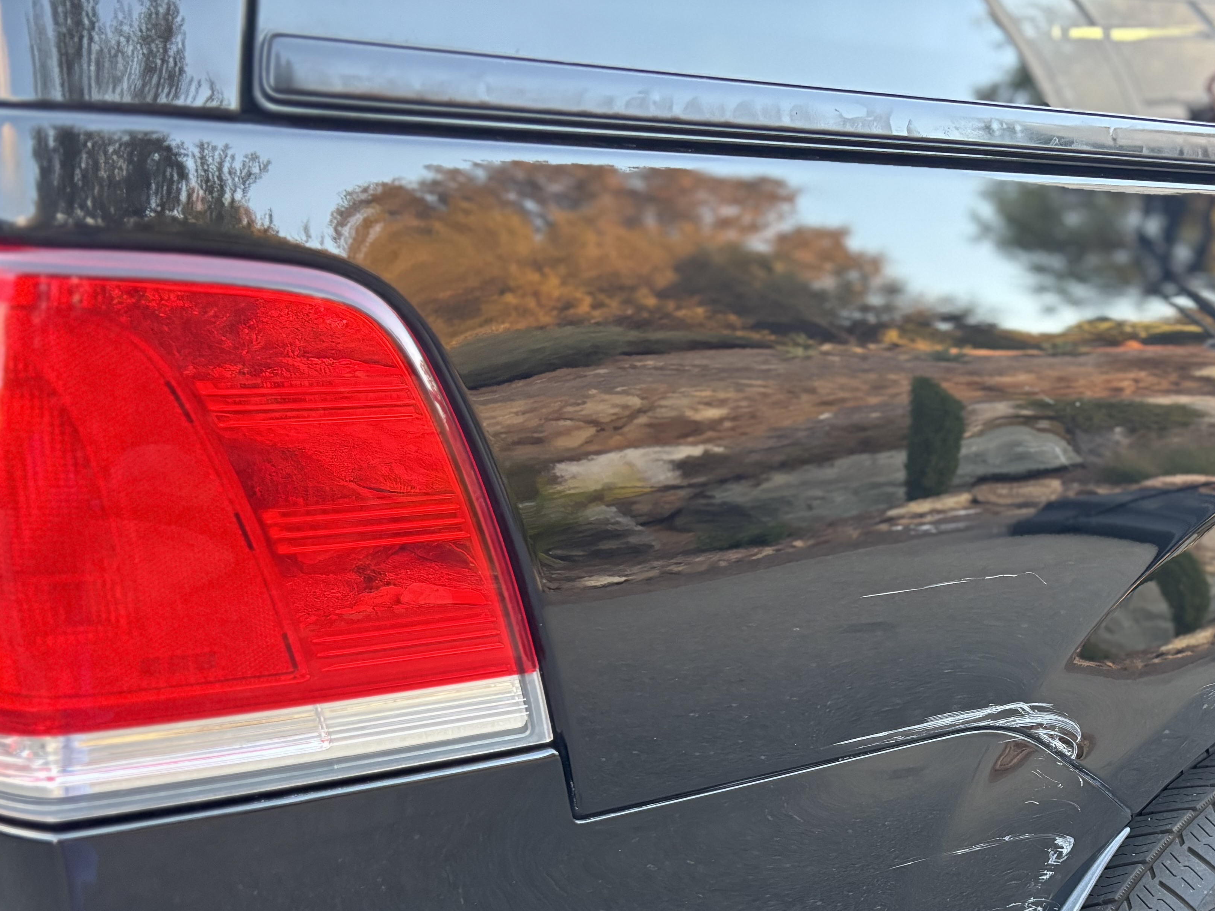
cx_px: 927
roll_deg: -0.9
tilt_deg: -20.3
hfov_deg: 40.0
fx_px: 1614
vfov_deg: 30.3
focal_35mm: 46
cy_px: 800
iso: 320
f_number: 1.6
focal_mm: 5.96
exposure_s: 1/60
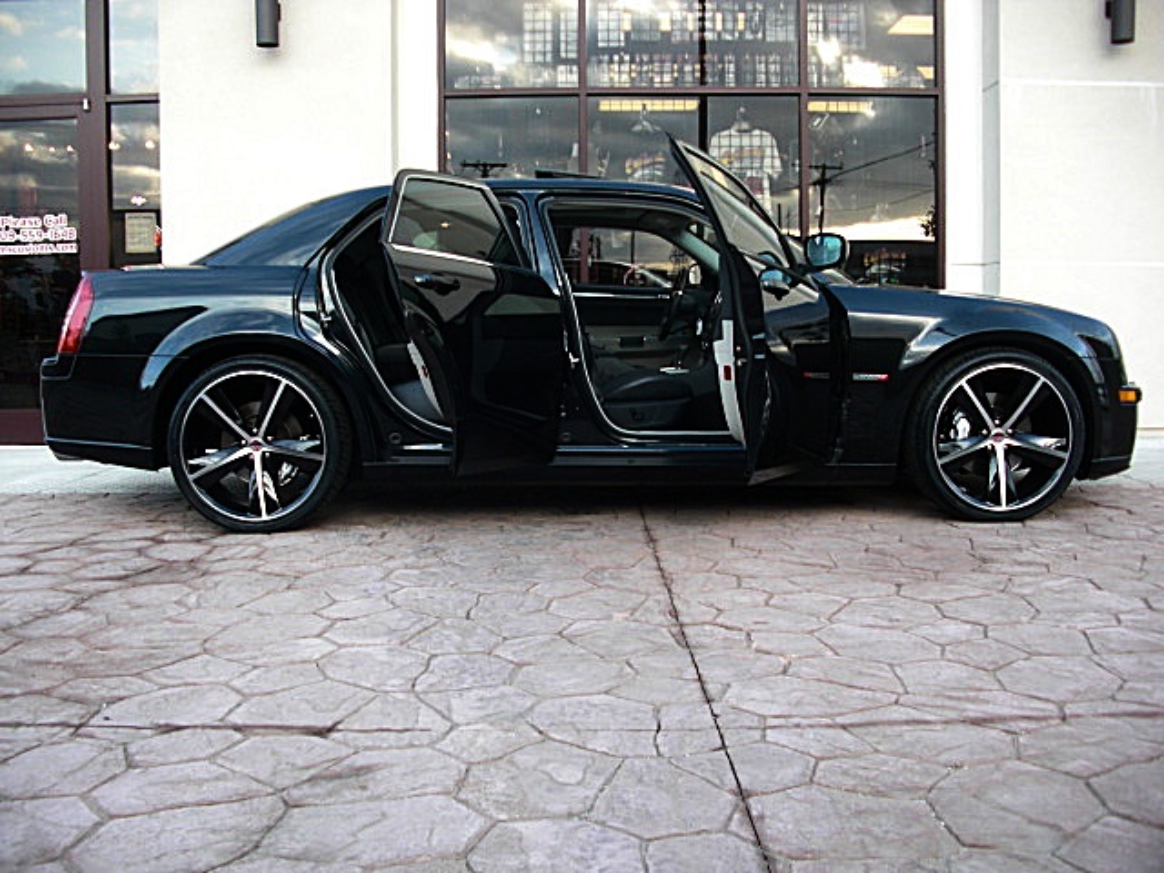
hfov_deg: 51.4
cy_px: 436
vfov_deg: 39.7
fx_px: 1211
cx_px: 582
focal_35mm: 36
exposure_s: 1/100
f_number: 2.8
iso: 100
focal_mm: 6.3
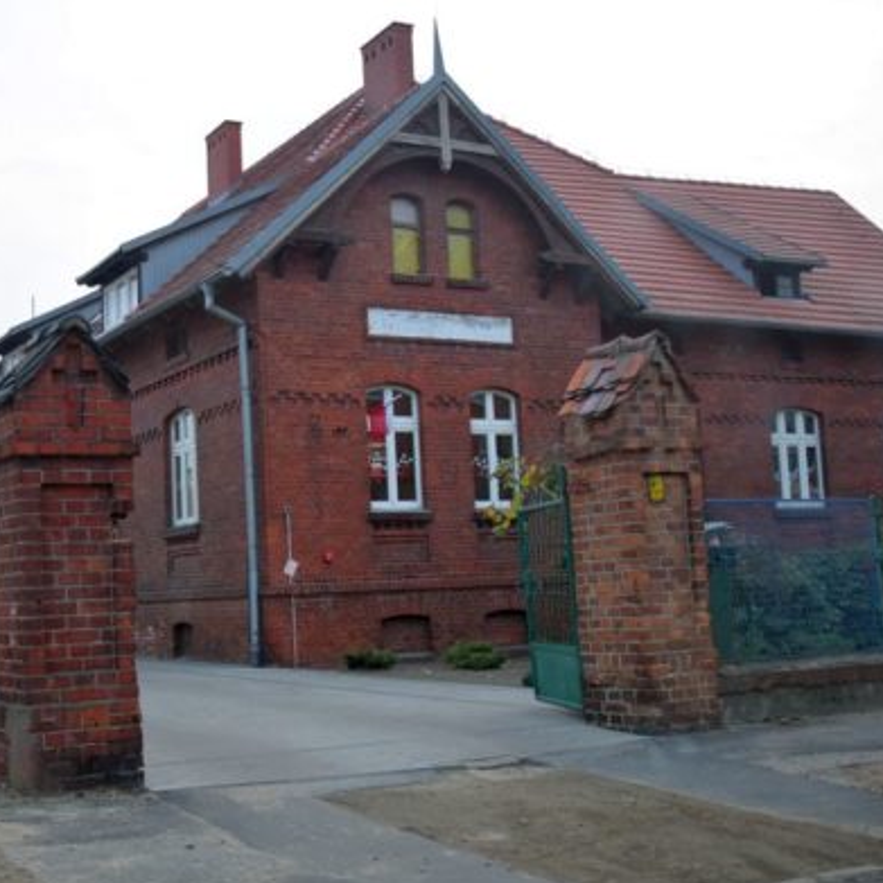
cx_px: 303
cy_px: 445
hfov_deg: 35.7
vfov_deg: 36.1
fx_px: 1356
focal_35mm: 47
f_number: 4.5
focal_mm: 24
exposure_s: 1/80
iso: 1600
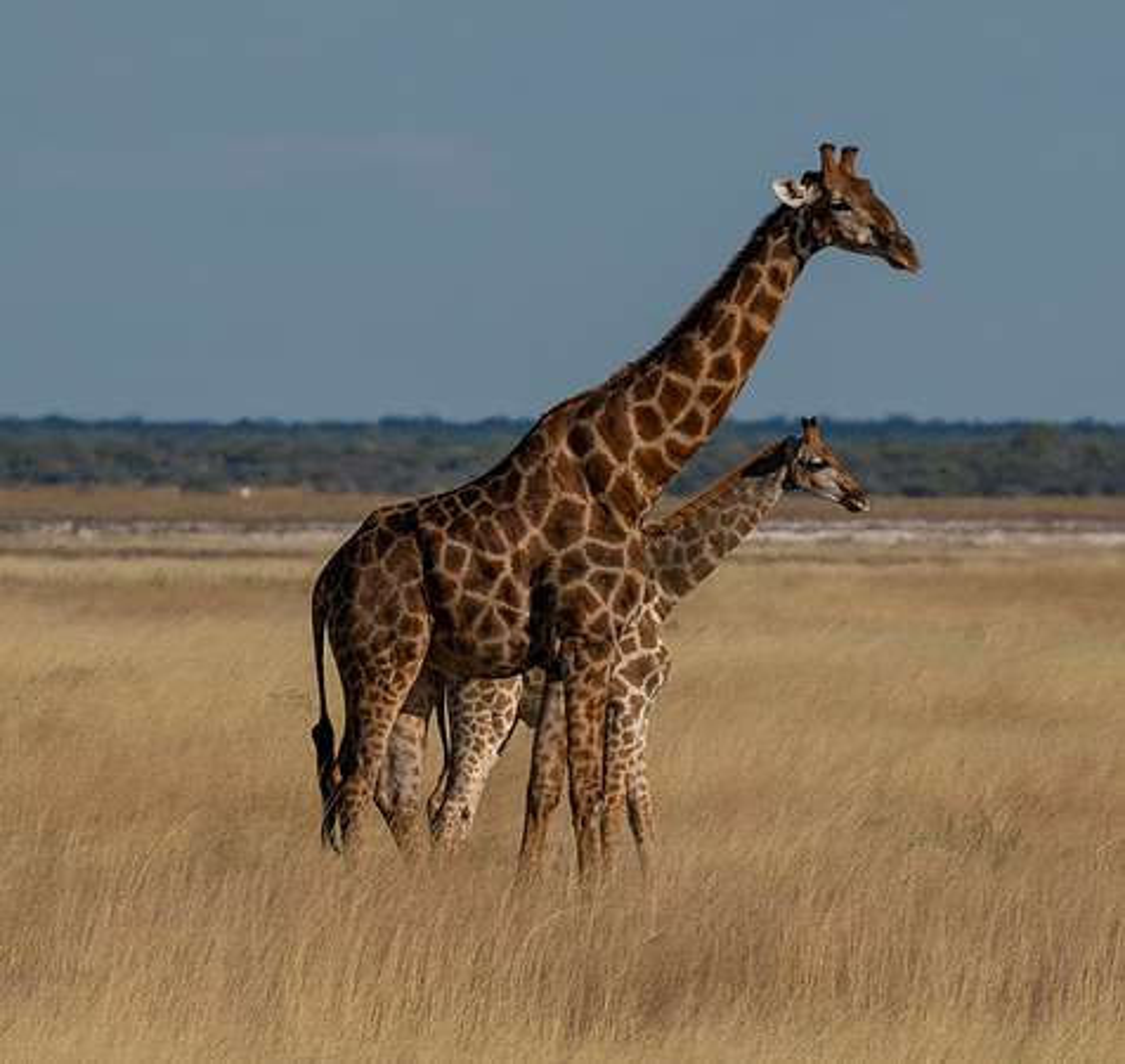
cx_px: 401
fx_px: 39378
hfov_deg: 1.6
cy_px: 540
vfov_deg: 1.5
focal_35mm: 1101
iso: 100
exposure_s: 1/250
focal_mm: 600
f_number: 13
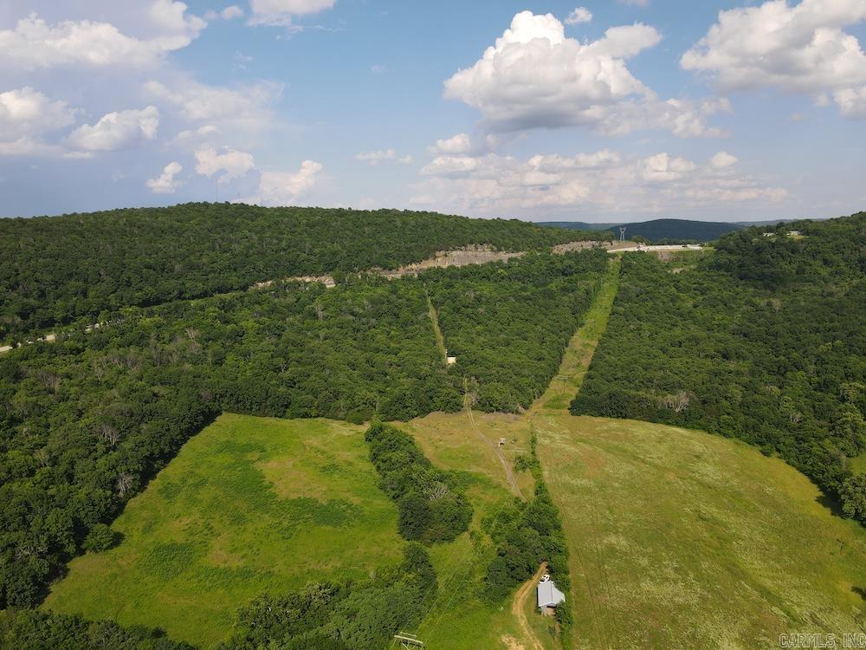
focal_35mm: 24
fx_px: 600
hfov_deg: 71.6
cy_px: 325
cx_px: 433
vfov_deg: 56.8
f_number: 2.8
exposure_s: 1/50
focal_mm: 4.5
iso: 100
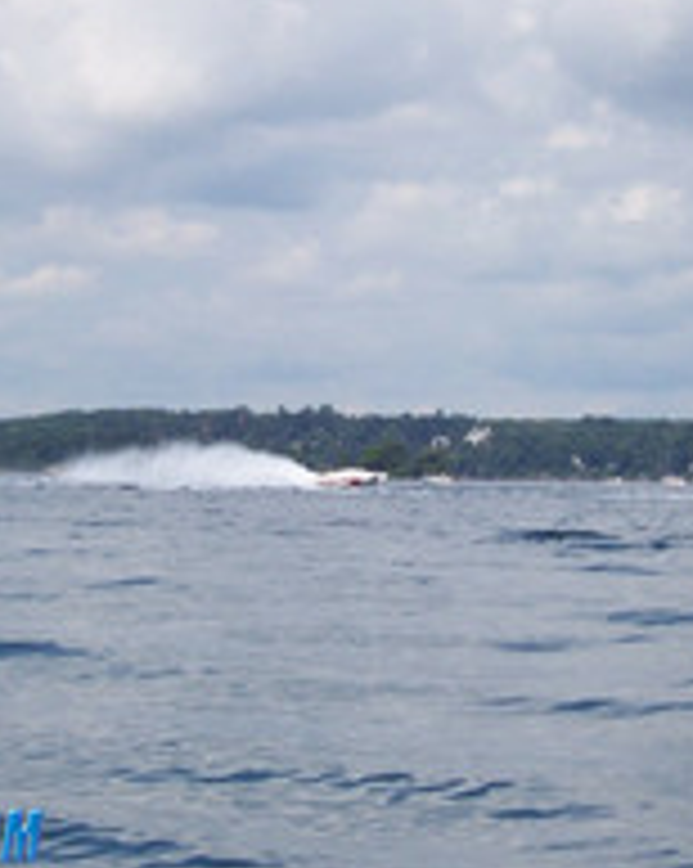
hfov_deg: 9.3
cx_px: 356
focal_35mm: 166
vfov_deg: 11.6
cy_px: 360
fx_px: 4263
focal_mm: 13.5
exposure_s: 1/250
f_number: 8
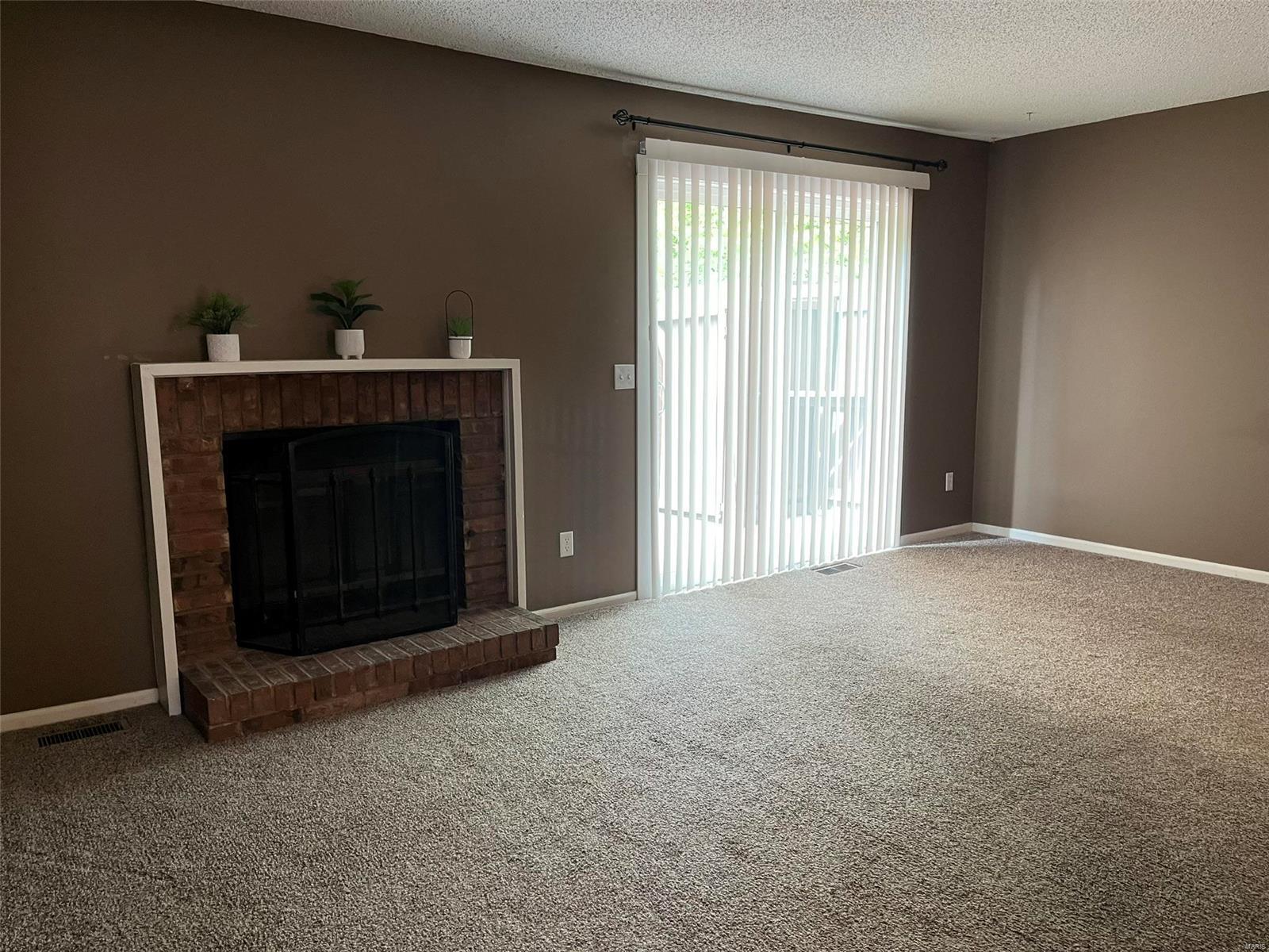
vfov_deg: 53.1
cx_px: 634
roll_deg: +0.4
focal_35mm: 26
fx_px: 953
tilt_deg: -8.2
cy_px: 476
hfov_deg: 67.3
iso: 100
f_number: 1.6
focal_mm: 5.1
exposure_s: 1/60
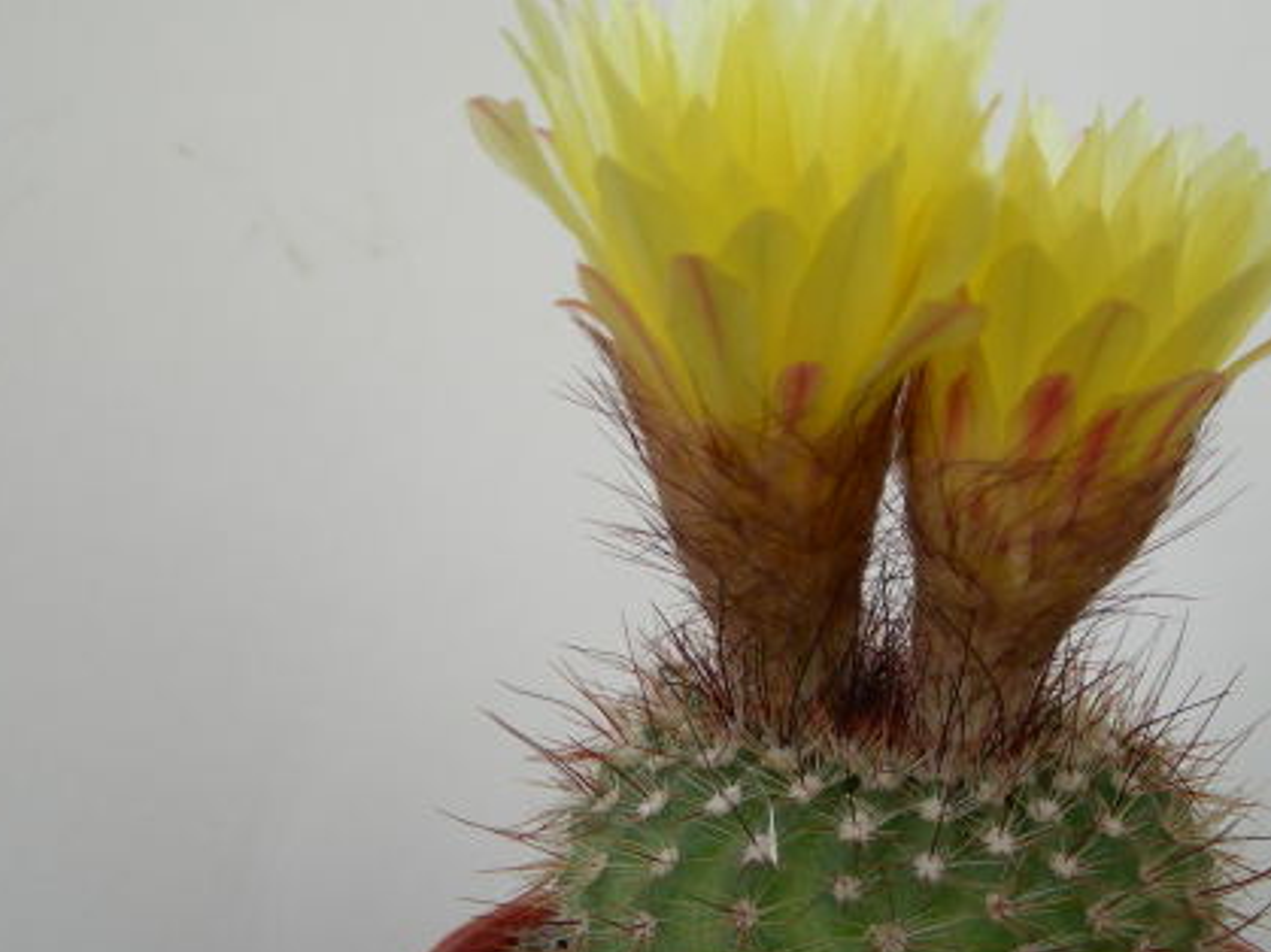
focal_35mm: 58
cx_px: 737
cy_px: 531
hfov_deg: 33.2
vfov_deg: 25.2
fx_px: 2129
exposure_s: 1/68.4
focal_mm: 7.8
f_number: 2.8
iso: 50
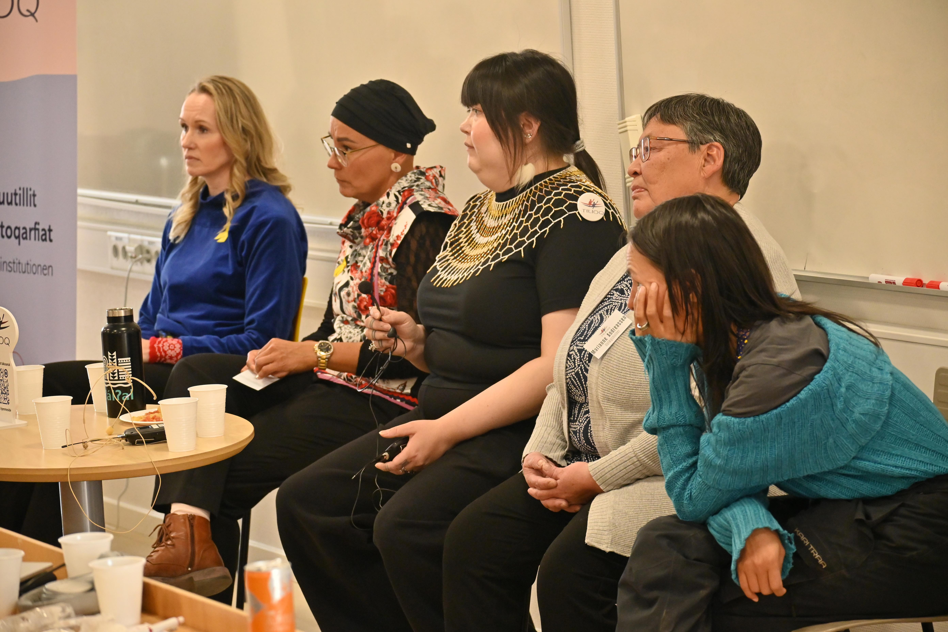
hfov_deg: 16.1
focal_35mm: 128
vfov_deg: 10.8
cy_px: 316
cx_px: 474
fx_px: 3357
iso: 2000
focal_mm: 85
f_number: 5
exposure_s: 1/125
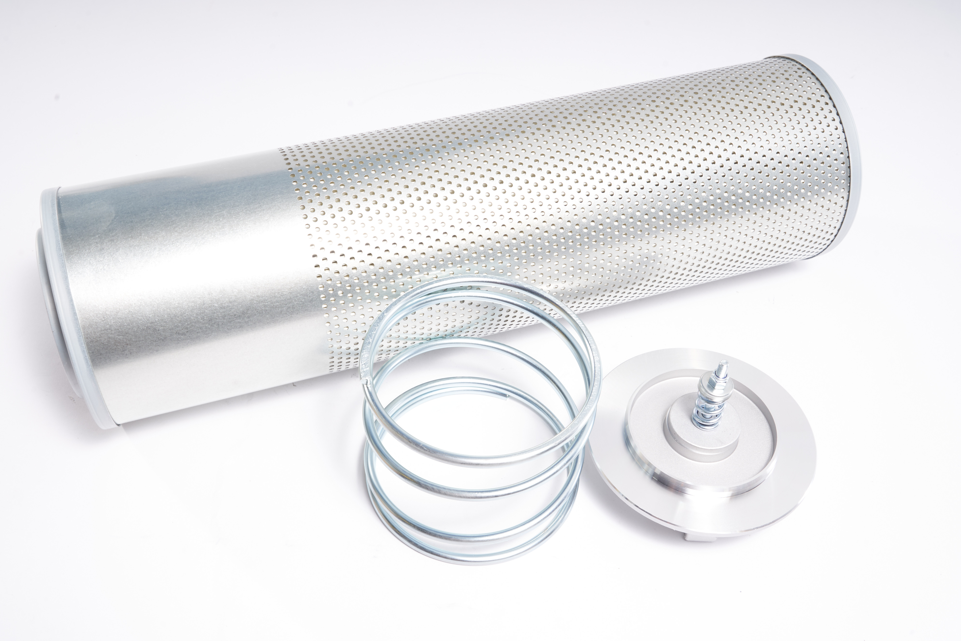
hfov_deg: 54.4
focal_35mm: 35
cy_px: 315
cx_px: 470
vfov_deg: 37.8
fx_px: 934
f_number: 14
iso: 200
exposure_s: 1/125
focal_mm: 34
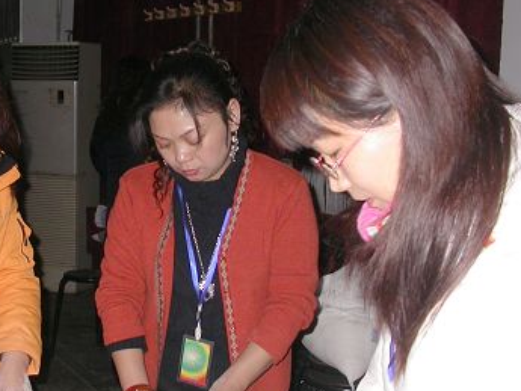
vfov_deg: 22.2
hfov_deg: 29.0
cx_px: 139
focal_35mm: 66
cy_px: 243
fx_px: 994
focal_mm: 7.85
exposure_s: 1/60
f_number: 2.6
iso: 100
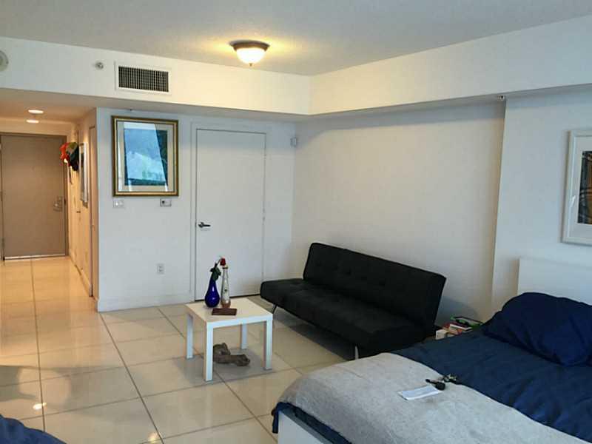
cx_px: 296
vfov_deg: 48.2
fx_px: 496
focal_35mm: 29
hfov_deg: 61.7
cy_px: 222
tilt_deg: -5.7
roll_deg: -1.0
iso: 40
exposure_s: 1/15
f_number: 2.2
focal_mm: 4.15
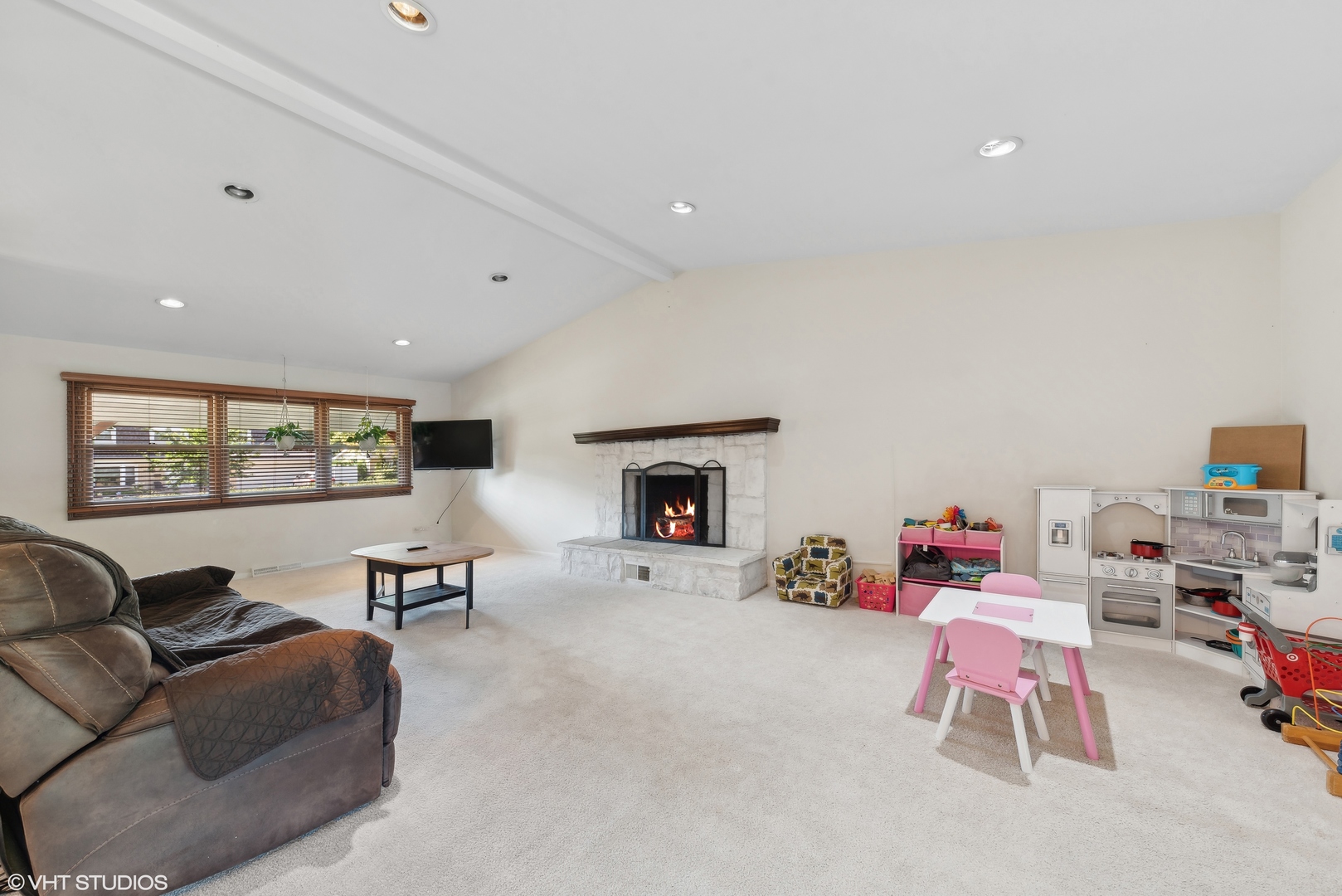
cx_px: 671
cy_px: 448
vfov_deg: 90.1
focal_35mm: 12
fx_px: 447
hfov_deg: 112.6
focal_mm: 12
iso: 200
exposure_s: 1/2.5
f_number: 9
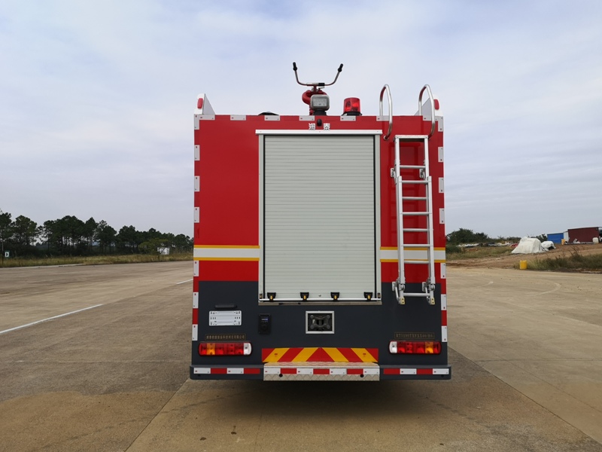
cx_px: 301
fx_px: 470
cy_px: 226
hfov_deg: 65.3
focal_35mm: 27
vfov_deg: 51.4
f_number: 1.8
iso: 50
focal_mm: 5.58
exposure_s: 1/2342
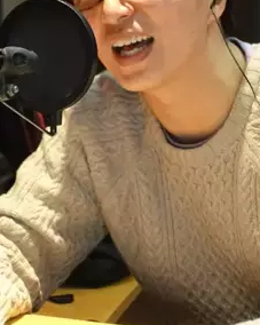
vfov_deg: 13.8
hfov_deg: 11.1
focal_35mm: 139
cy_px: 111
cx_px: 116
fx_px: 1338
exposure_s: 1/250
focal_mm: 25.64
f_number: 2.8
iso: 3200
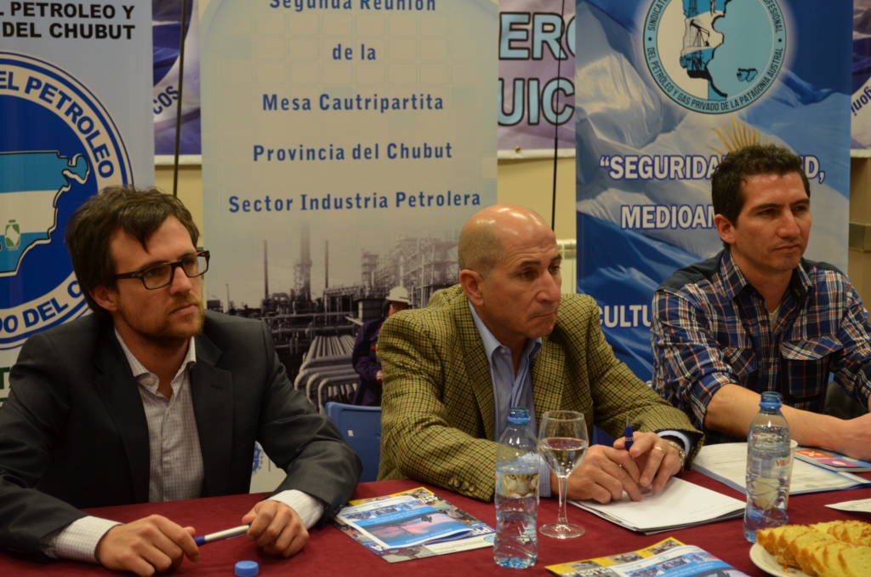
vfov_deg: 20.5
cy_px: 288
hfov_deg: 30.6
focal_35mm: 66
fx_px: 1593
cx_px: 436
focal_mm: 44
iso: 800
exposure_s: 1/60
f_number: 5.3
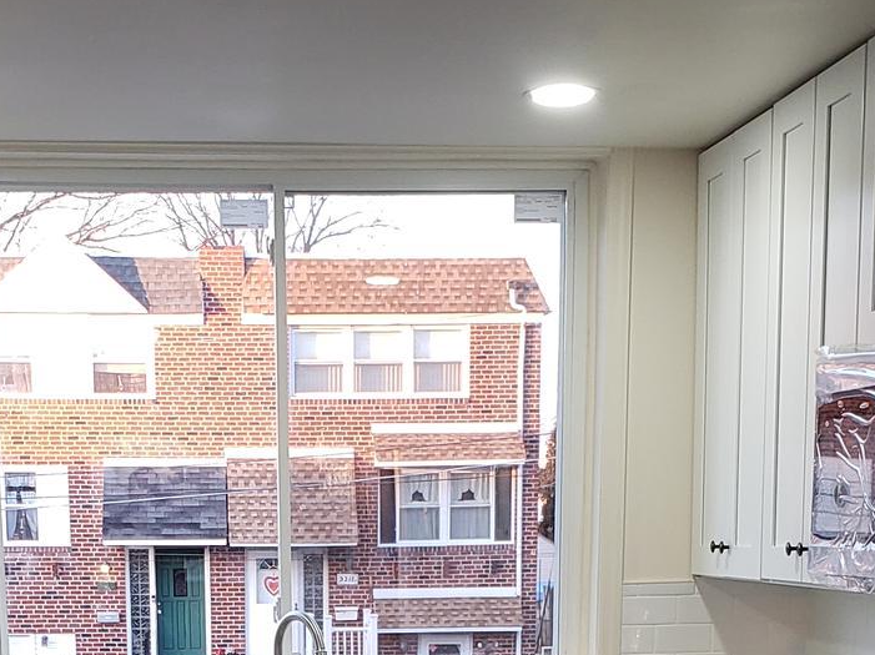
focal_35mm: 76
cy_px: 863
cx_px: 307
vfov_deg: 18.0
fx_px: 1920
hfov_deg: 25.6
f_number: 2.4
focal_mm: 4.3
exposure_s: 1/60
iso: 125
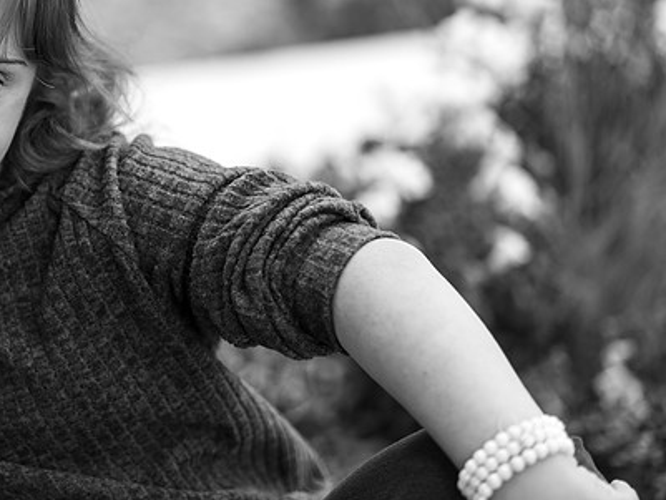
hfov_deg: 14.8
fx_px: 2560
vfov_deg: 11.1
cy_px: 175
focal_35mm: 133
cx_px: 204
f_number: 1.8
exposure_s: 1/160
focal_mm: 85
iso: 160
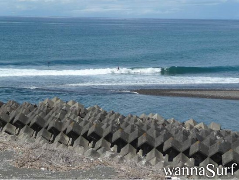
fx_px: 615
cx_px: 120
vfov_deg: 16.6
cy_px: 90
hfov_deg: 22.0
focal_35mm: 89
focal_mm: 15.2
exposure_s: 1/800
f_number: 4.7
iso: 100
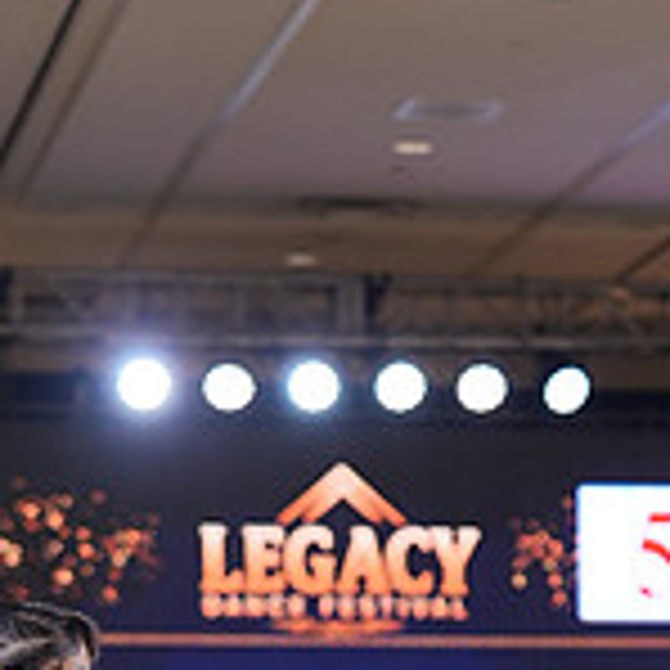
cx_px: 456
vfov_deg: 7.7
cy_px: 1093
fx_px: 4861
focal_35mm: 222
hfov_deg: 7.9
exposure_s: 1/500
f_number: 2
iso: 640
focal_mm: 67
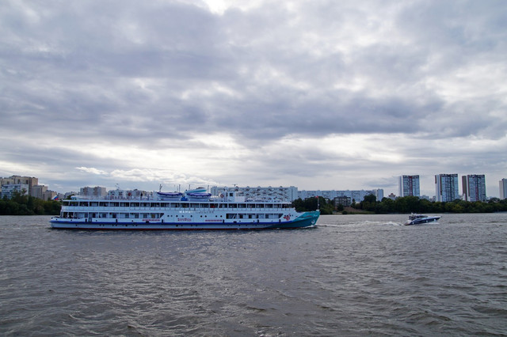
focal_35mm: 27
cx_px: 254
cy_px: 168
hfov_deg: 67.4
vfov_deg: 47.9
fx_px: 380
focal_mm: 18
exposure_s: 1/160
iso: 100
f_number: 10
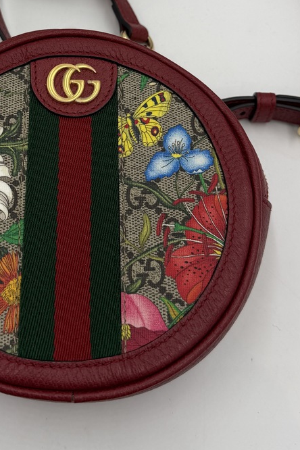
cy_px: 91
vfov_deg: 38.2
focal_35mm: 50
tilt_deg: -58.7
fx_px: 625
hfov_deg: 26.7
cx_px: 84
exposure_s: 1/622
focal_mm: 6.76
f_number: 1.78
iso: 80
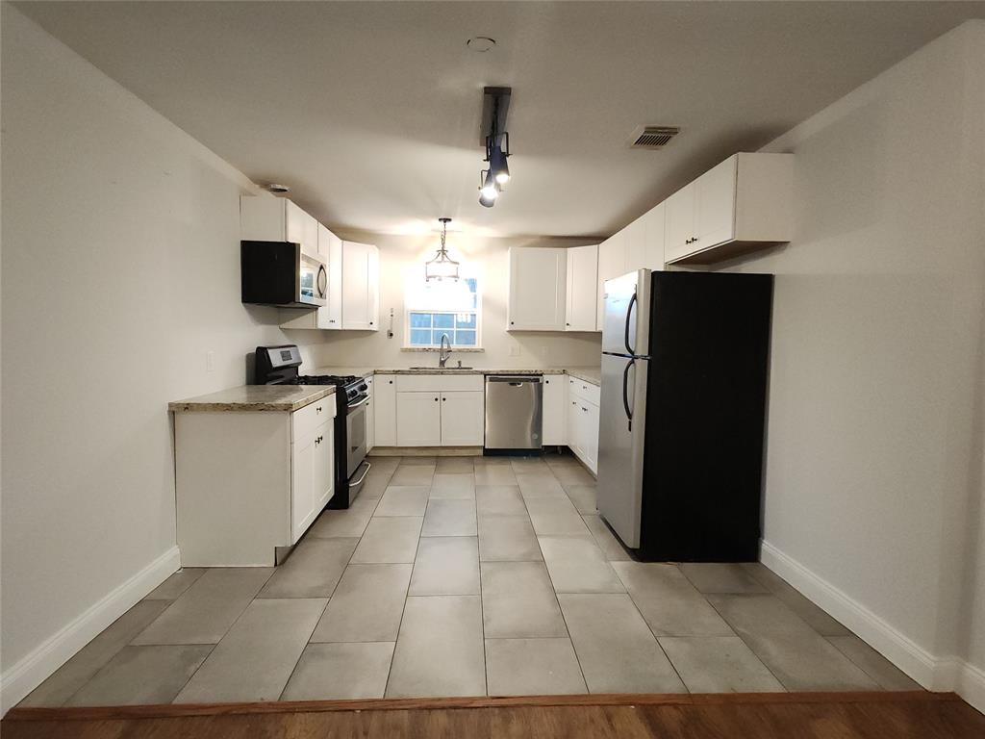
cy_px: 370
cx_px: 492
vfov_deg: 89.9
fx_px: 370
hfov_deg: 106.2
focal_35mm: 13
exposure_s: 1/30
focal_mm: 2.2
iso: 400
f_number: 2.2
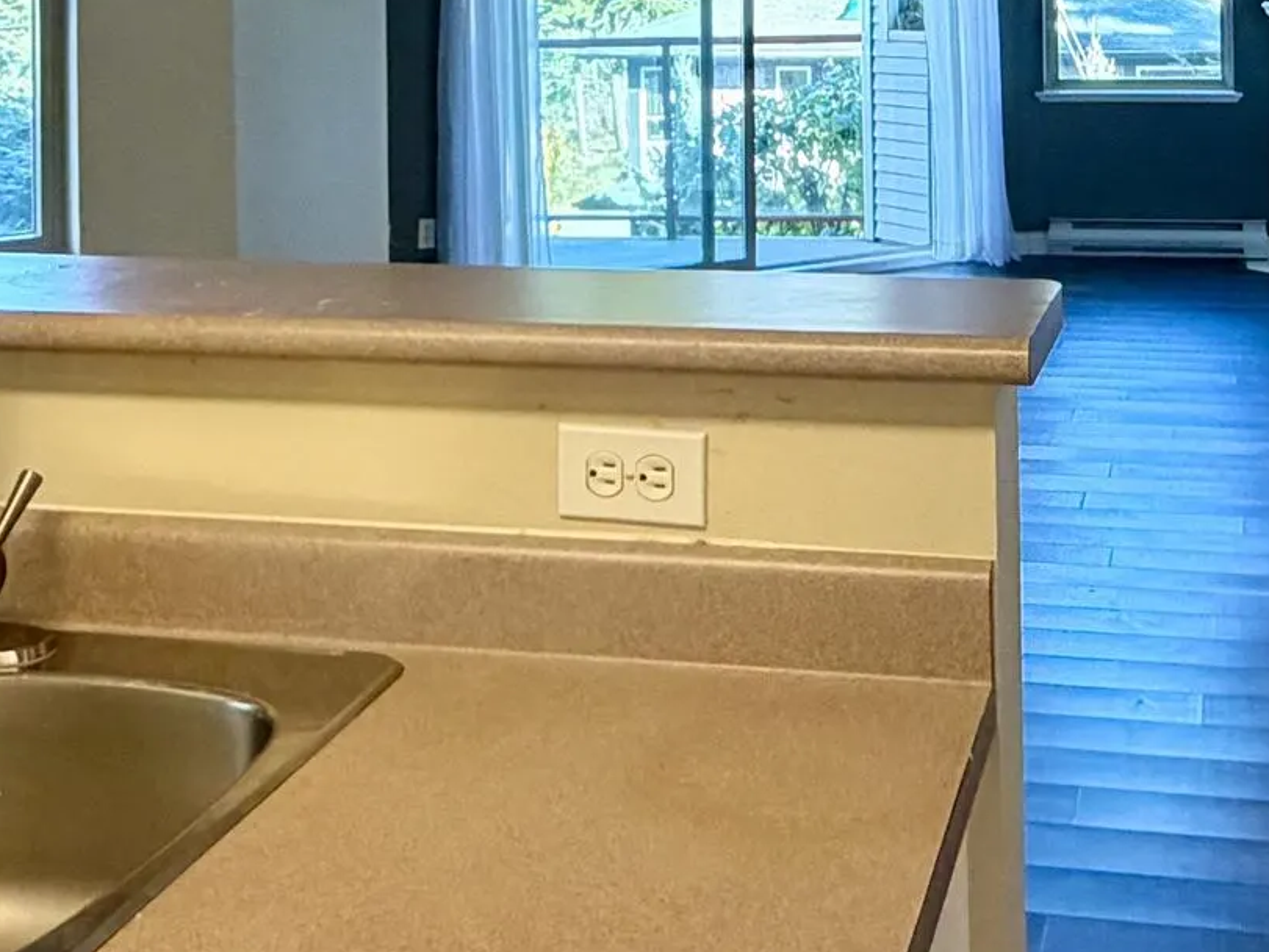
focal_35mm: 53
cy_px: -66
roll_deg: +0.8
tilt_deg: +0.6
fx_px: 1944
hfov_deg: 35.9
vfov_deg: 25.7
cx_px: 811
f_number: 2.2
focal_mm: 2.22
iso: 250
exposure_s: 1/120
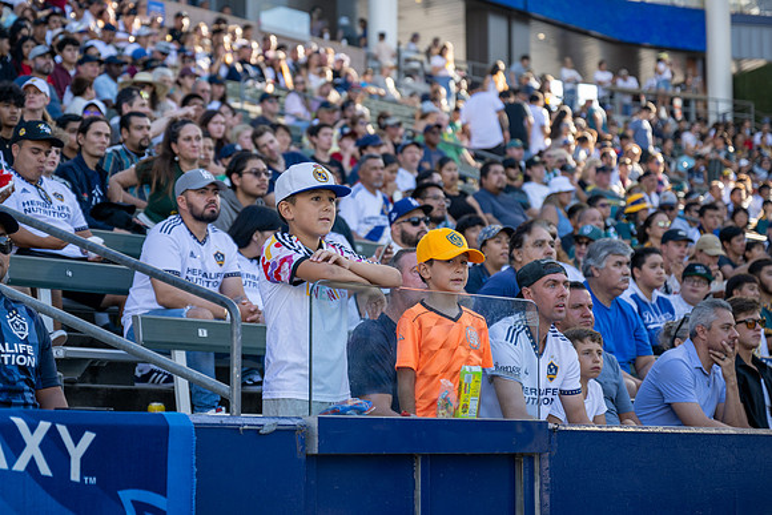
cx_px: 340
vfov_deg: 15.1
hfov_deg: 22.4
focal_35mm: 91
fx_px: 1945
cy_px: 238
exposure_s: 1/800
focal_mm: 70
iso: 220
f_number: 2.8
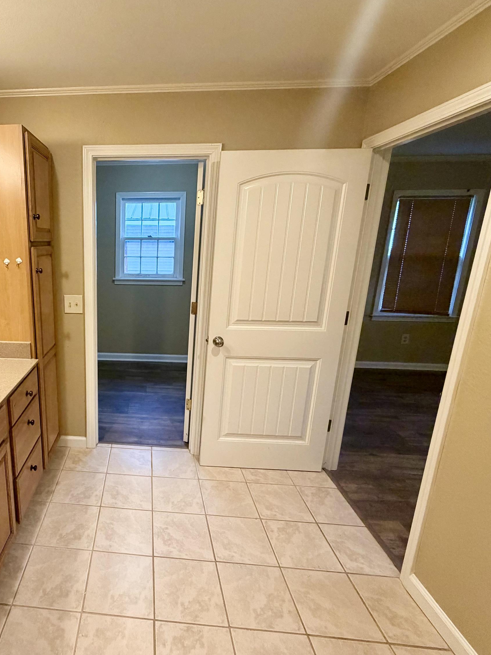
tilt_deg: -13.9
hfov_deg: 64.1
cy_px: 326
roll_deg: +0.0
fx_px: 359
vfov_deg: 84.7
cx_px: 117
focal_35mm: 19
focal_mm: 2.22
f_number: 2.2
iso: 320
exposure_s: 1/60
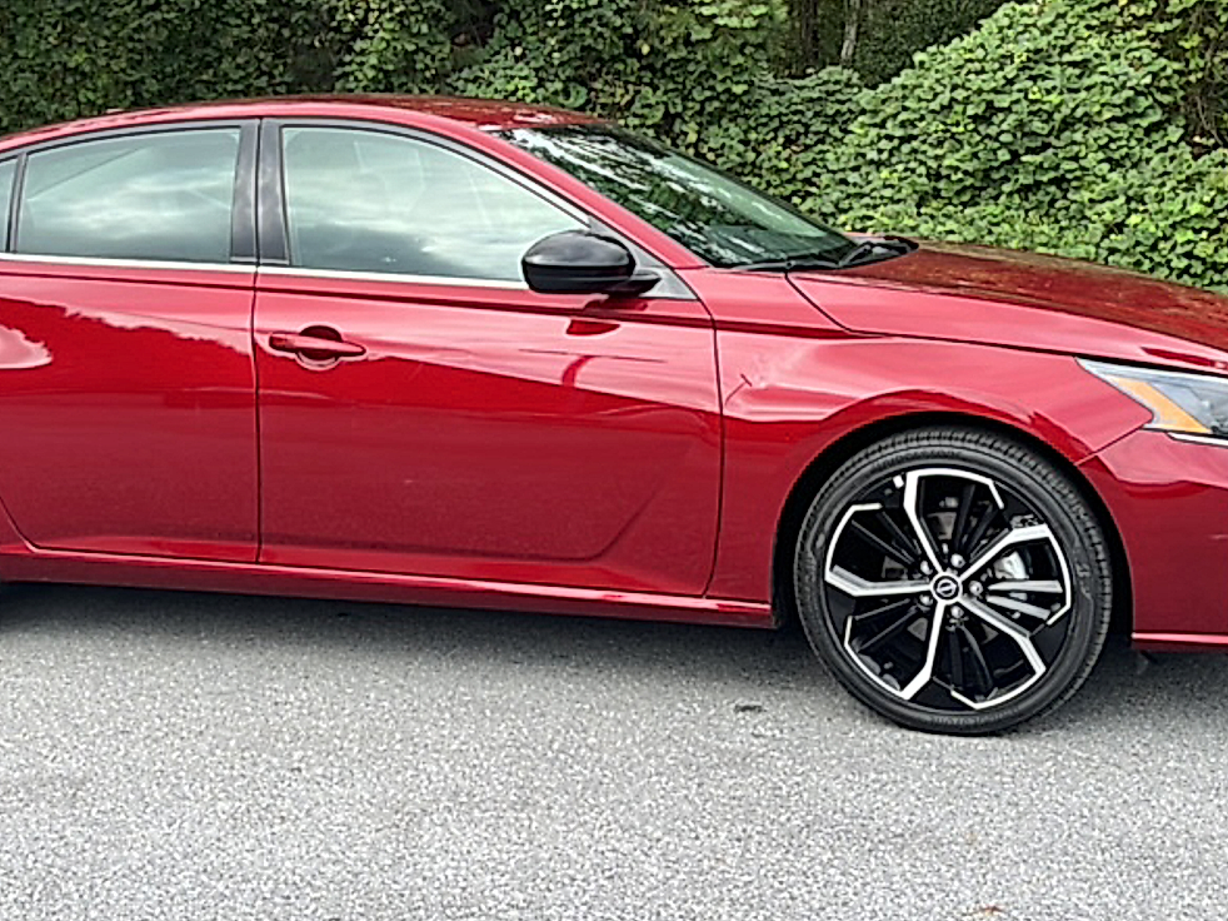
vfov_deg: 32.0
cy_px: 181
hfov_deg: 42.8
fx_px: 1561
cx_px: 518
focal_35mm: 44
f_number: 1.6
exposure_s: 1/862
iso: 50
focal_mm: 5.1
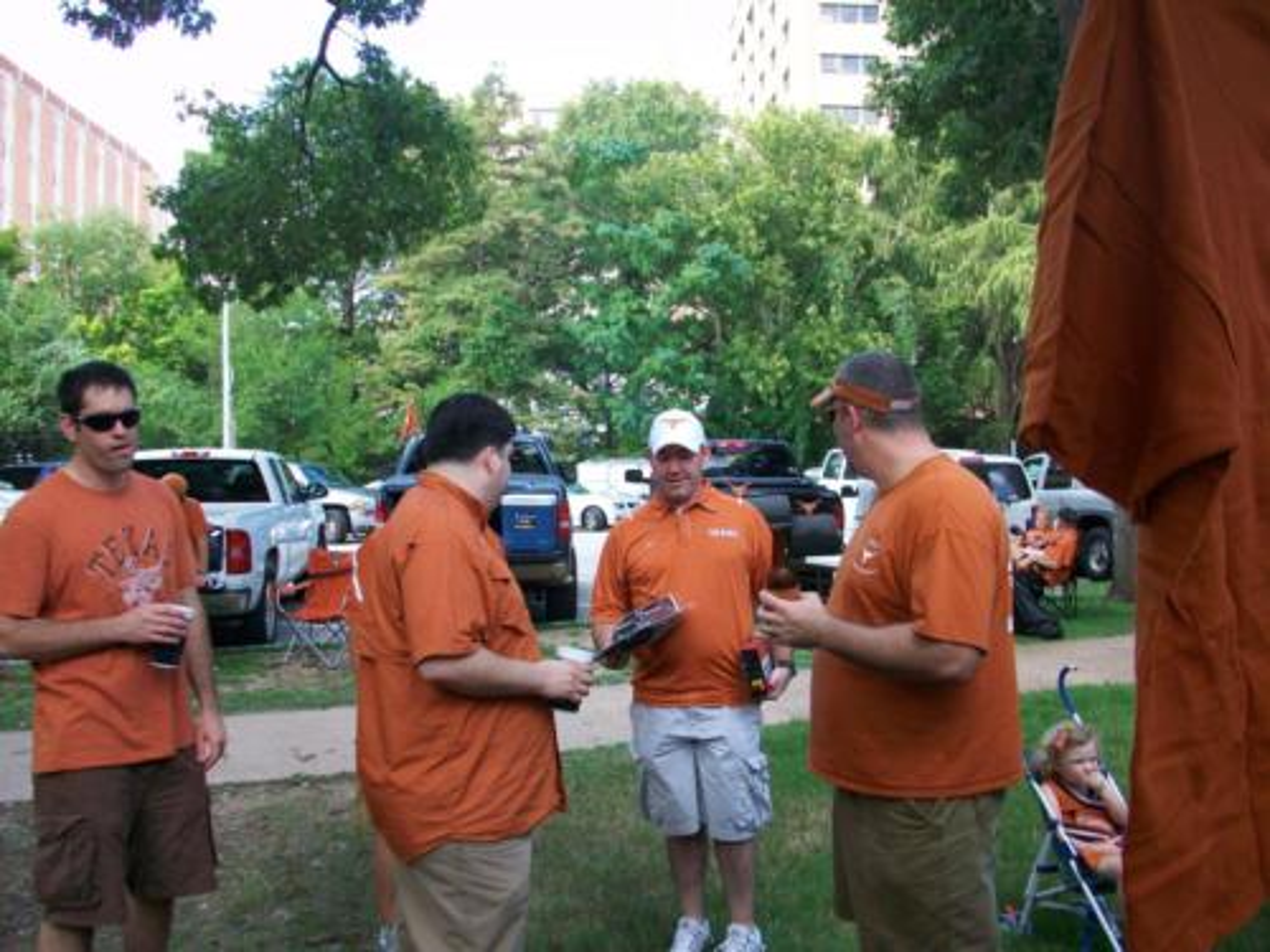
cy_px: 476
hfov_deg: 56.8
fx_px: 1174
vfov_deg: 44.2
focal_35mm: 32
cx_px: 635
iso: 64
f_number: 2.8
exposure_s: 1/125
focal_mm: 5.7
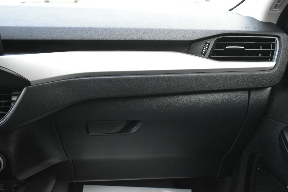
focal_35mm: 36
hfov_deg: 53.1
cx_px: 144
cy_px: 96
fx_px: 288
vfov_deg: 36.9
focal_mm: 24
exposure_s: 1/320
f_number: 4
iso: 3200
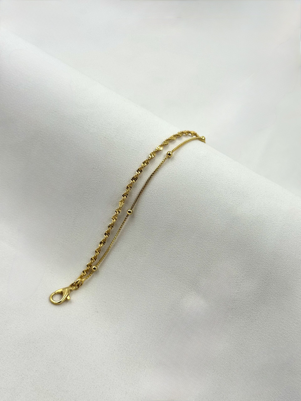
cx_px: 150
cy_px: 200
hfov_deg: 30.3
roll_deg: -13.3
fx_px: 557
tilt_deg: -42.2
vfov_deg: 39.7
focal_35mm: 48
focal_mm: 6.76
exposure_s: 1/1312
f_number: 1.78
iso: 64
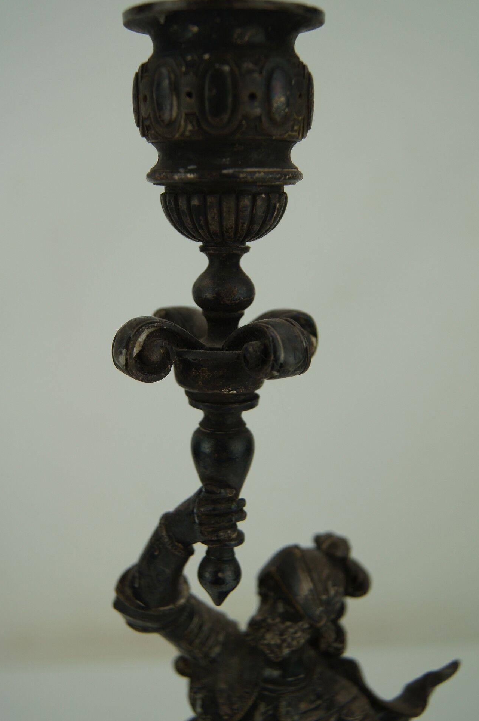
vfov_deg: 42.0
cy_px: 359
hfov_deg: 28.6
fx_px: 941
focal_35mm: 47
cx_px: 218
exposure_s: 1/160
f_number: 4.5
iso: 100
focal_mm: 28
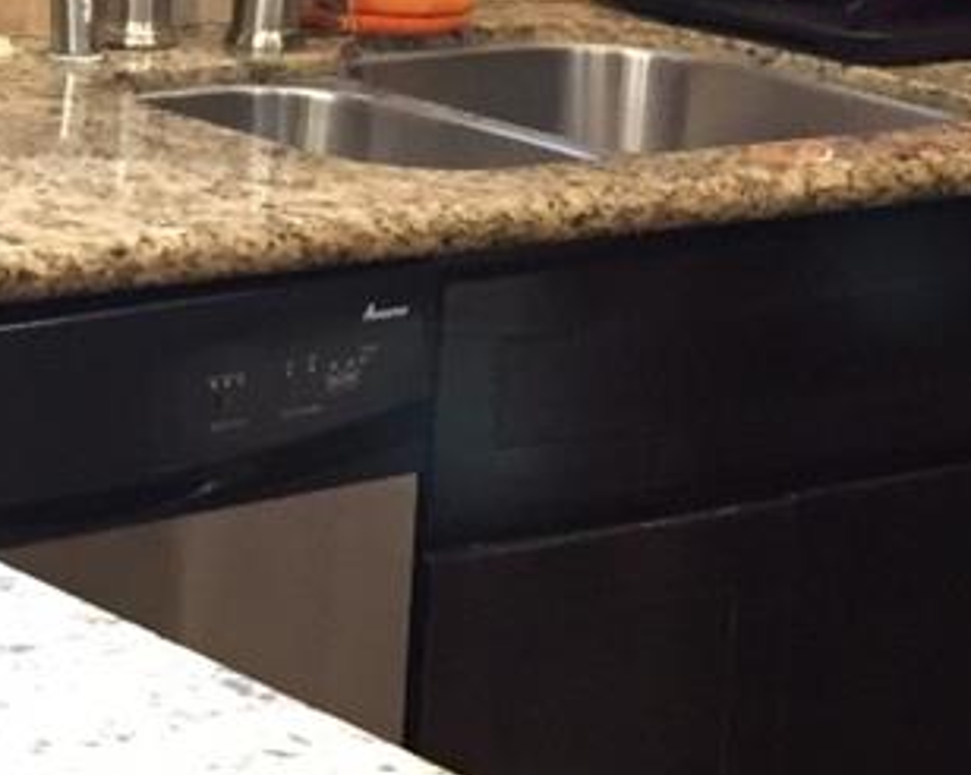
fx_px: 3963
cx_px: -173
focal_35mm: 138
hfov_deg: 13.6
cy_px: -378
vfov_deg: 10.8
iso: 160
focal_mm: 4.15
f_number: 2.2
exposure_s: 1/30
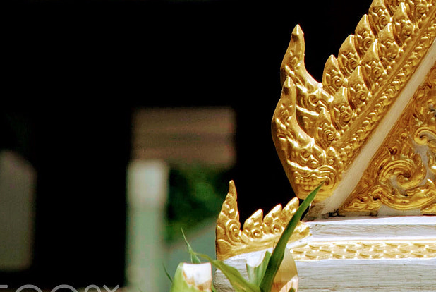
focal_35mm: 524
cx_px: 509
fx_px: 6359
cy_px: 16
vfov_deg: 2.6
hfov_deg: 3.9
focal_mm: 135
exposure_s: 1/640
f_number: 6.3
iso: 160
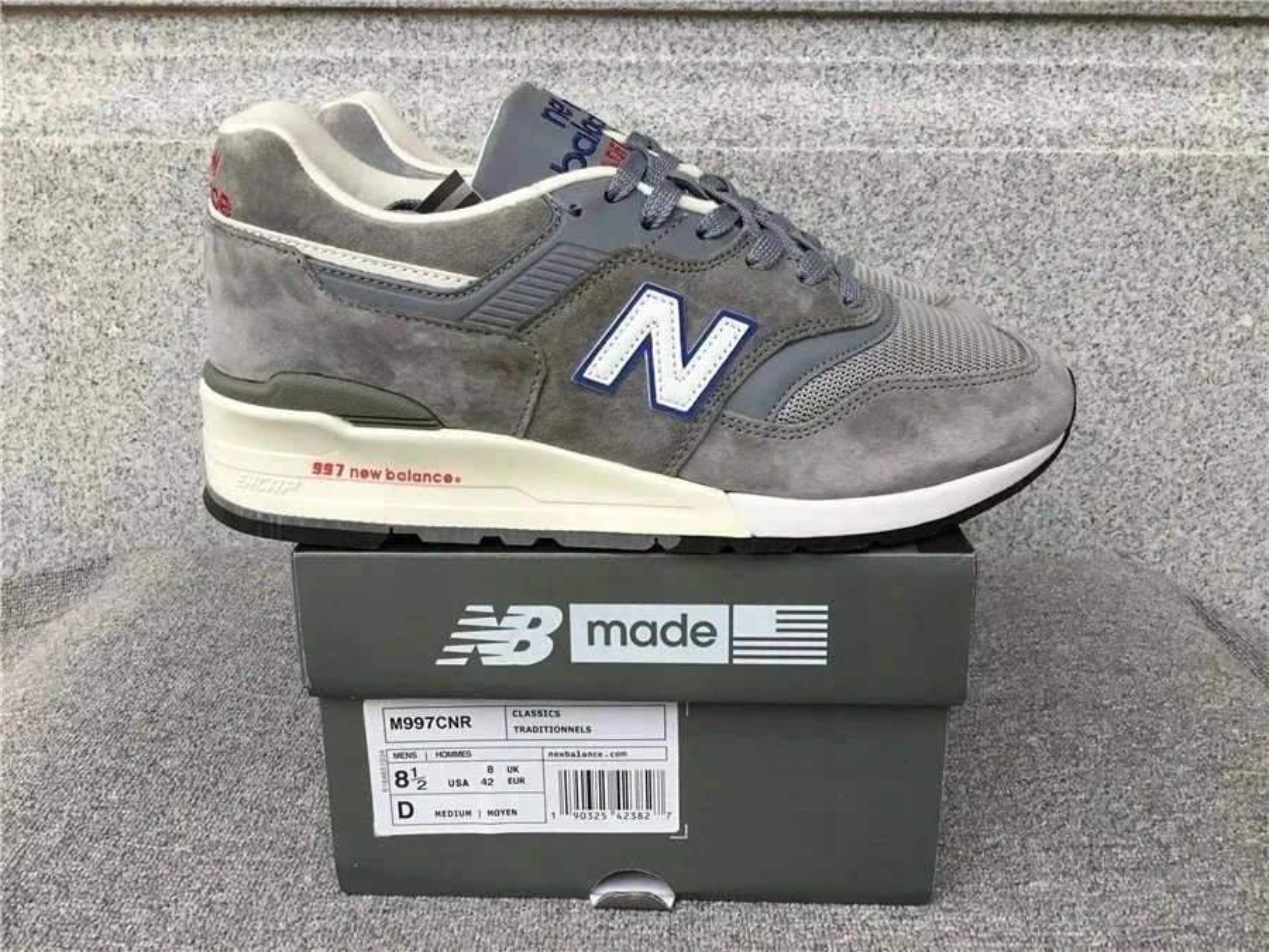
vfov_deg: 45.4
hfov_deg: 58.4
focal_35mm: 31
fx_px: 1136
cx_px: 634
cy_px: 476
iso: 25
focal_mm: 3.3
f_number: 2.4
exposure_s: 1/166
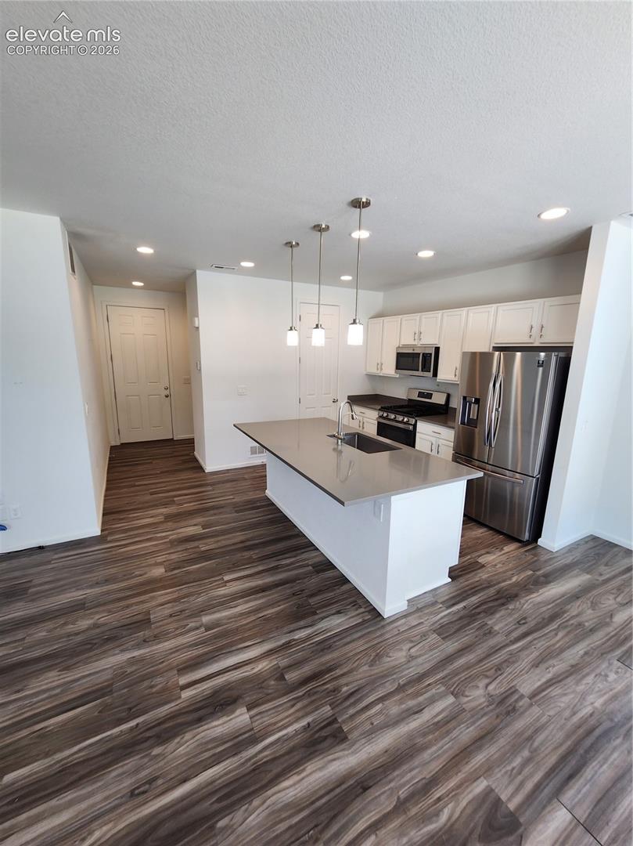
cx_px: 316
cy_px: 423
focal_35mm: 13
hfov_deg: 89.9
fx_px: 317
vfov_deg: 106.2
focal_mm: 2.2
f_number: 2.2
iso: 80
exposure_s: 1/60
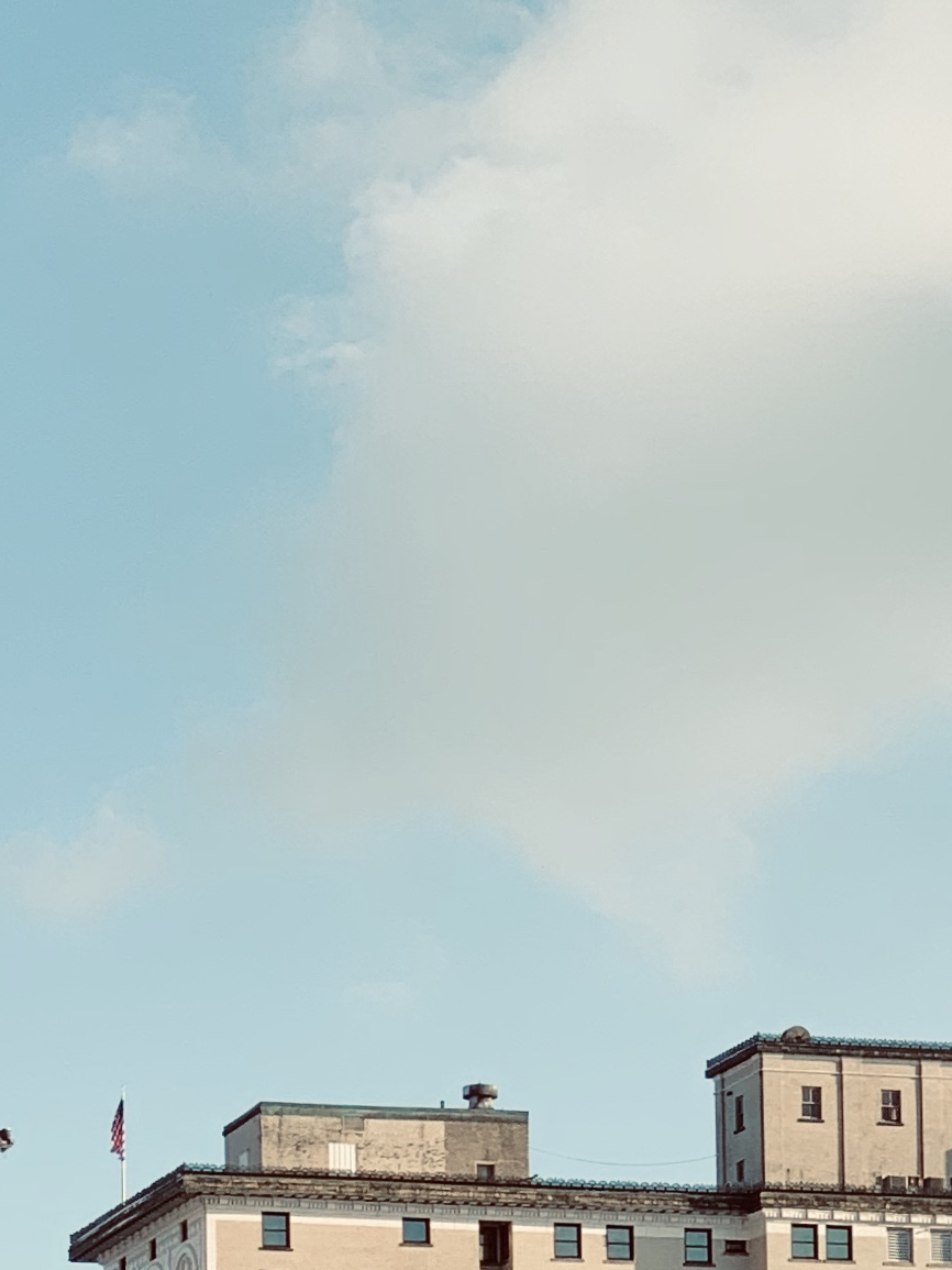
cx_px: 76
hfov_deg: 8.3
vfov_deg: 10.7
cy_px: 1884
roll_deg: -0.6
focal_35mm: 178
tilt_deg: +4.5
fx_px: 6528
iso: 16
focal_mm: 6
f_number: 2.4
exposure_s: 1/527
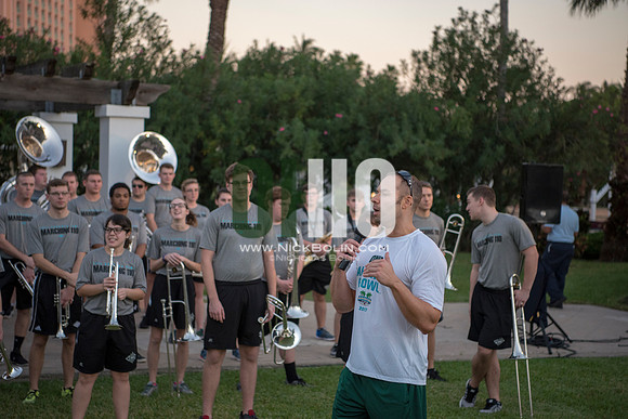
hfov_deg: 28.8
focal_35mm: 70
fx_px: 1221
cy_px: 210
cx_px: 314
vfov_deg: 19.5
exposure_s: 1/500
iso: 1000
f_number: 3.2
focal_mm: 70
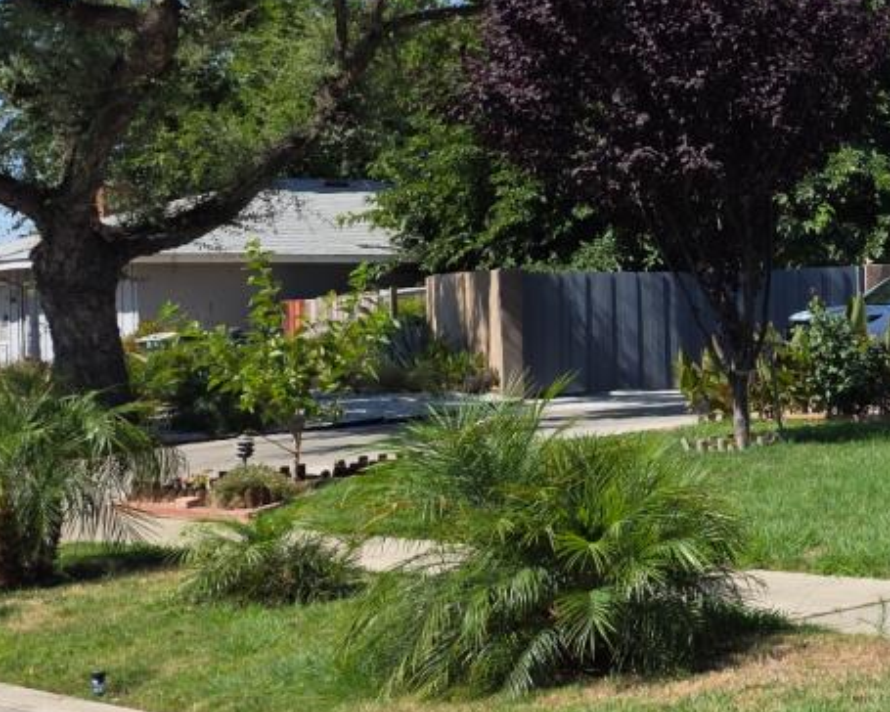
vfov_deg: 20.7
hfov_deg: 21.3
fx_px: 1949
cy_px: 326
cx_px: 1363
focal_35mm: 74
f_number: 1.7
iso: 80
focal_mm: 6.25
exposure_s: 1/5447
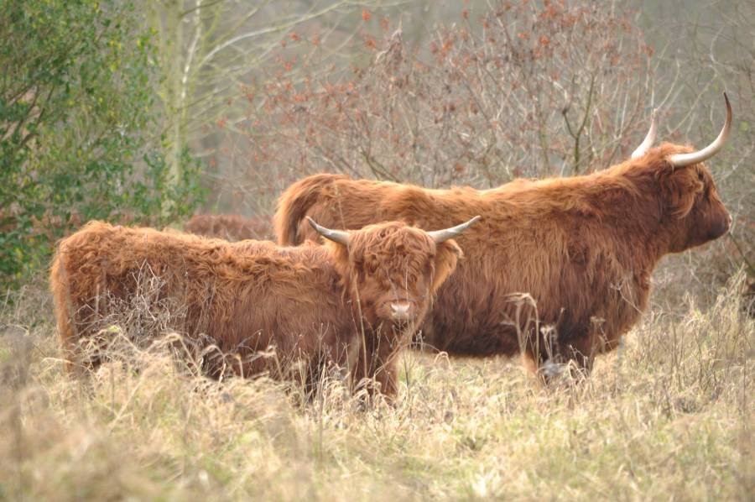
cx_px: 378
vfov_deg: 3.4
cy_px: 251
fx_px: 8484
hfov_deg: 5.1
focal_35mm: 405
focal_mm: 270
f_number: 5.6
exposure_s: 1/20
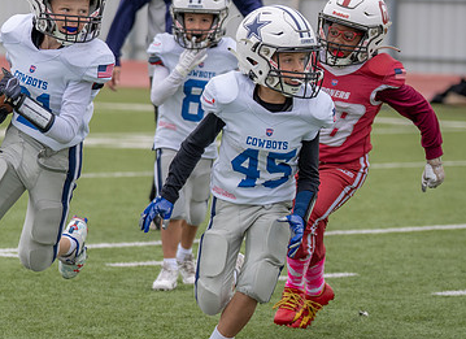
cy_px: 181
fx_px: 3449
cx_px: 29
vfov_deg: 5.6
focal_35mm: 259
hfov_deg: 7.7
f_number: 2.8
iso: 200
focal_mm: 105
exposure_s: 1/1250
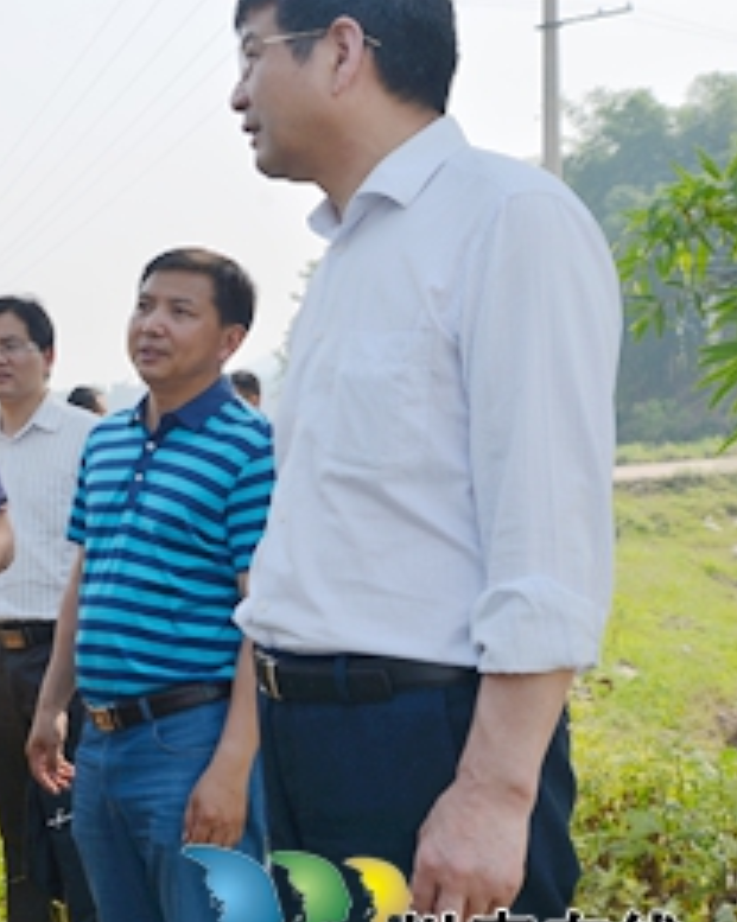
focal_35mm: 58
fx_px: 1582
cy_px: 456
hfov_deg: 23.9
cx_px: -142
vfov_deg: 32.5
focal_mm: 32
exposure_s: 1/250
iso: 100
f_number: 8
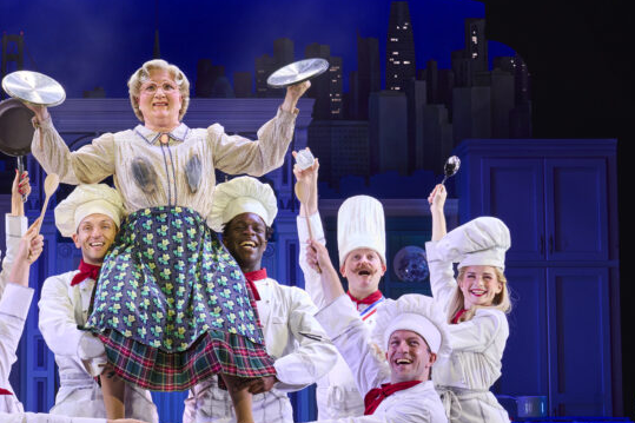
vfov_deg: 17.8
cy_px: 322
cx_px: 160
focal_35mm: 76
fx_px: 1340
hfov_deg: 26.3
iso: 640
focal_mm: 40
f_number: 6.3
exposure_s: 1/320
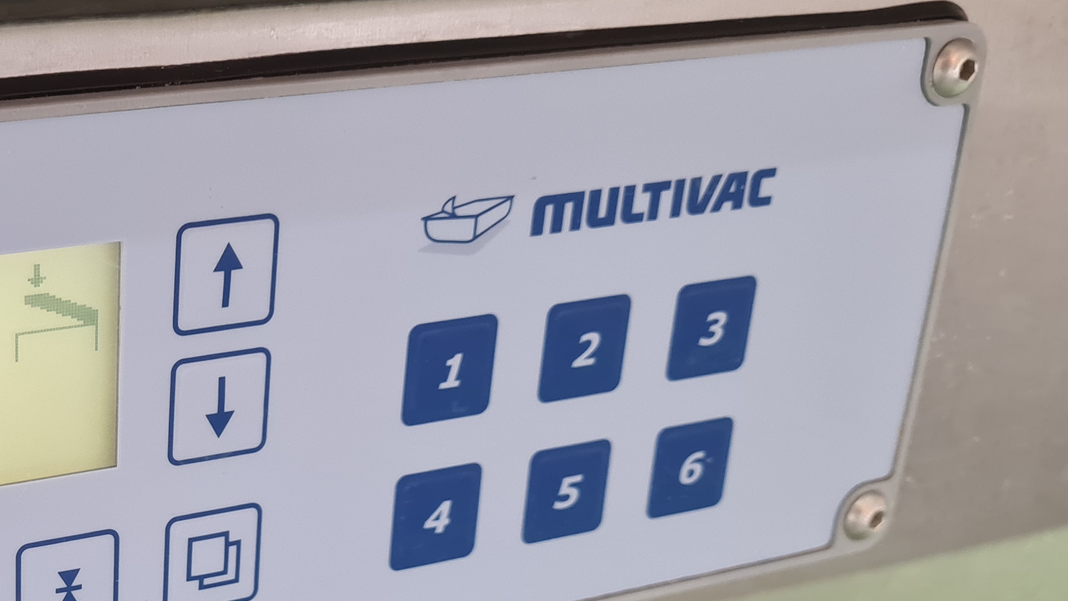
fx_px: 1756
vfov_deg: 19.2
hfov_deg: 30.9
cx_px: -45
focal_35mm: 62
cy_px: 503
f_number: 1.8
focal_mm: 5.4
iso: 250
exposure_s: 1/100
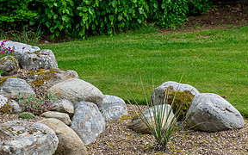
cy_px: 110
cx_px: 4
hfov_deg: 12.1
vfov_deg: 7.7
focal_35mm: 171
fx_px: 1156
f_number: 5.6
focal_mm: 40
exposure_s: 1/640
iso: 200
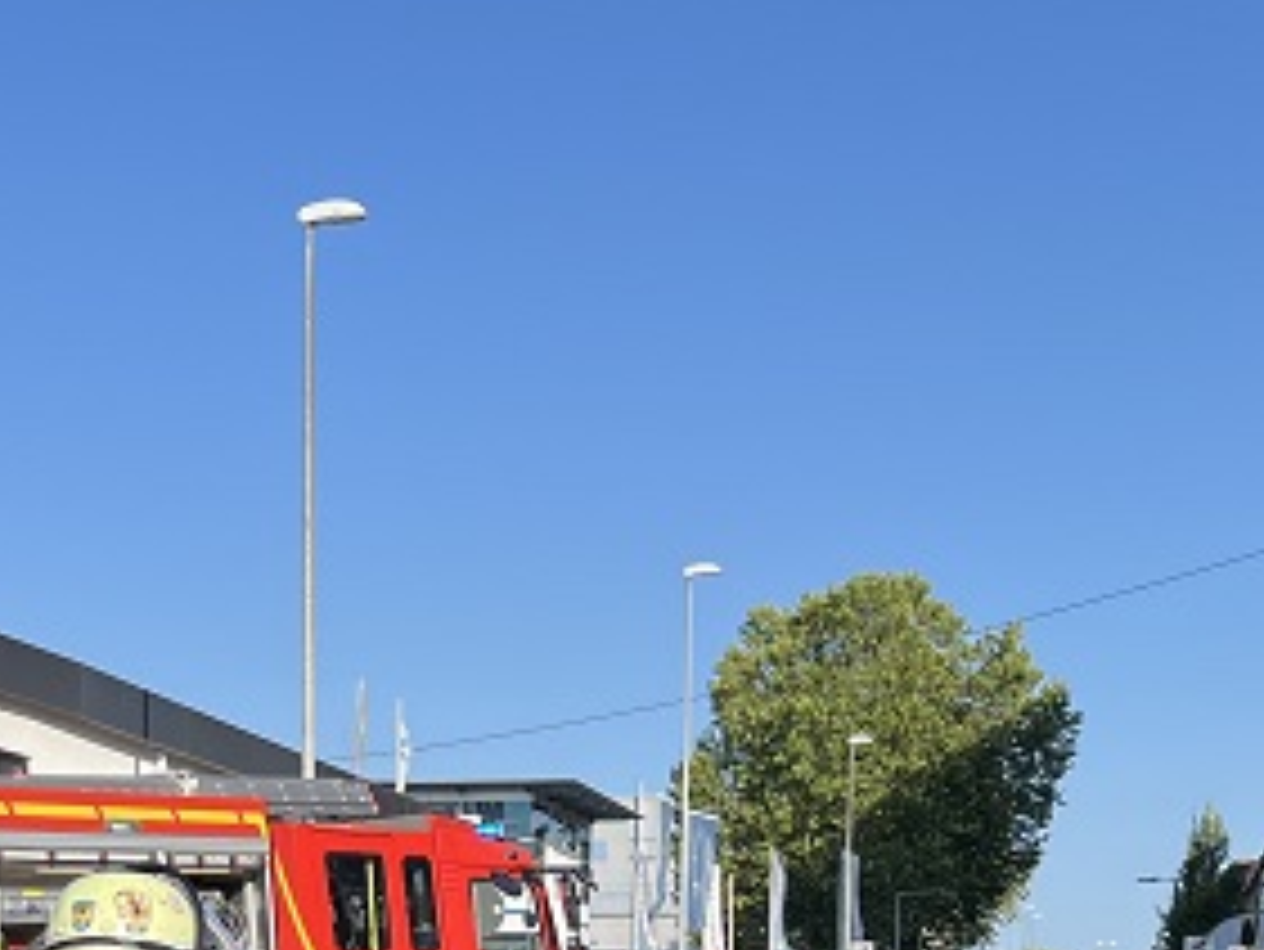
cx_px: 477
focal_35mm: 74
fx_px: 2703
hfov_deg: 26.2
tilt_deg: -5.1
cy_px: 1283
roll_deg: -0.5
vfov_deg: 18.4
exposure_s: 1/2024
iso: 50
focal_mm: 5.1
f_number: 1.6
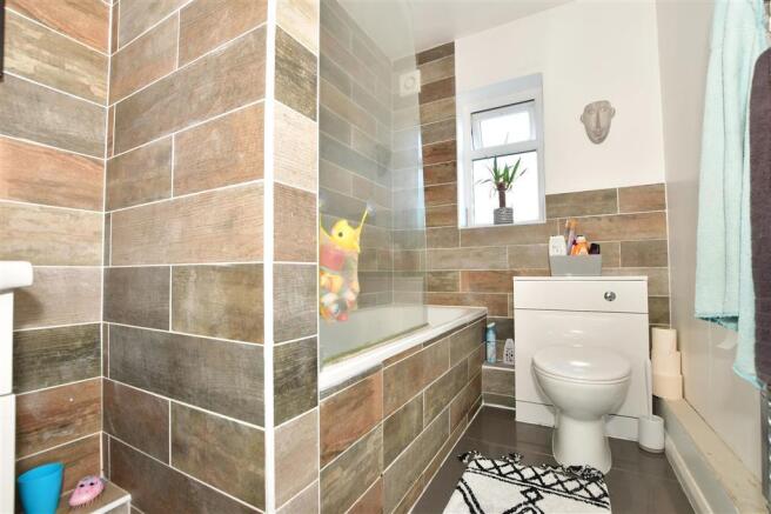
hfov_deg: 100.4
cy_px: 257
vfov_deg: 77.3
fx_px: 321
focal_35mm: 15
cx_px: 386
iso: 200
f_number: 8
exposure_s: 1/6
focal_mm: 10
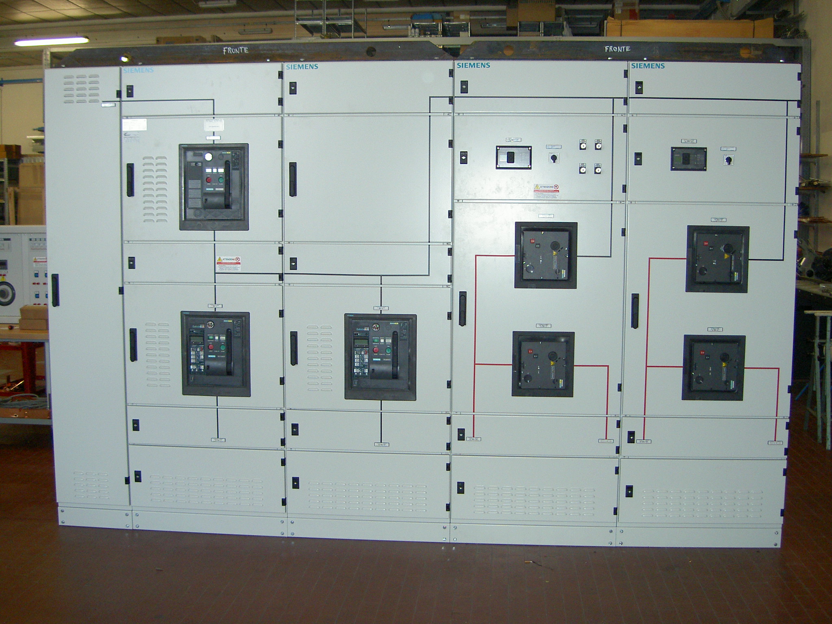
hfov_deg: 47.9
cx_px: 416
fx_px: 937
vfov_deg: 36.8
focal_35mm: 39
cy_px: 312
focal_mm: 8
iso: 100
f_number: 2.8
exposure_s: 1/59.5
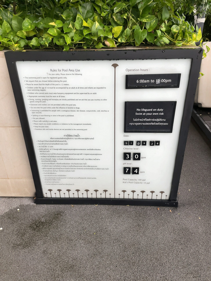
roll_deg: +1.3
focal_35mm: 26
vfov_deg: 67.3
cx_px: 106
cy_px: 140
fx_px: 211
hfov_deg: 53.1
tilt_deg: -27.8
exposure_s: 1/121
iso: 50
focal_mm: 4.2
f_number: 1.6
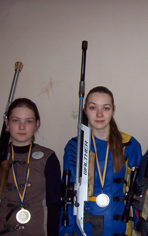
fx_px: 361
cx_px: 151
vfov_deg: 36.3
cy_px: 128
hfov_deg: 22.2
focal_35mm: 56
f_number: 2.7
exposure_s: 1/64
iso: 80
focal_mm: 6
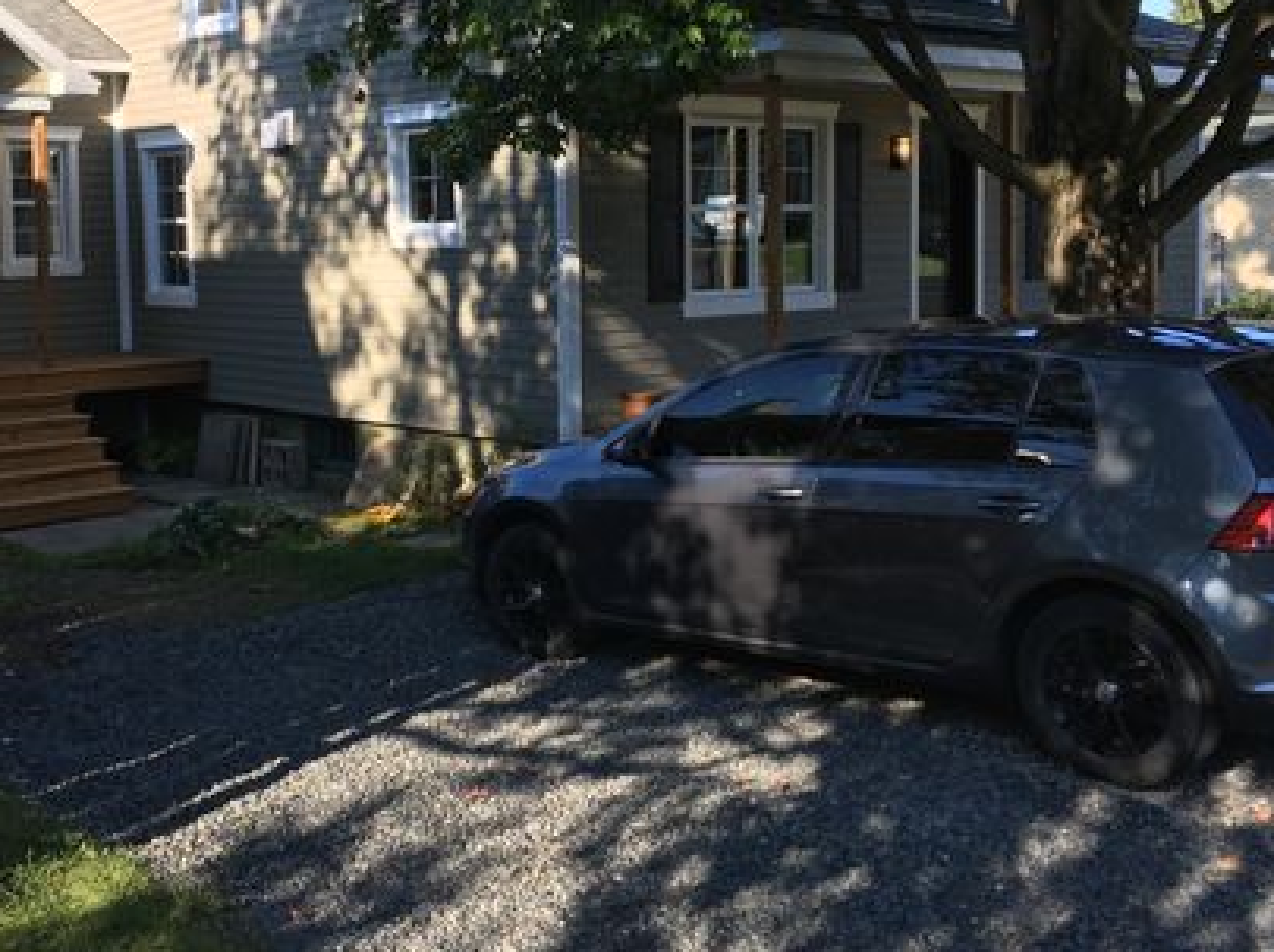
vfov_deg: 33.2
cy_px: 305
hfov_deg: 43.3
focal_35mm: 43
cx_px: 437
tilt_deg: -3.5
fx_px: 1581
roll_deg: +1.6
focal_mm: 4.15
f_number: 2.2
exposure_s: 1/442
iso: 25
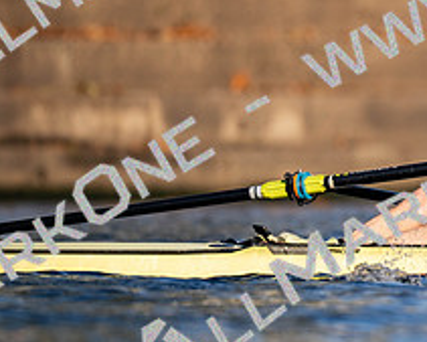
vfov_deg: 1.0
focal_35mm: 1551
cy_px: 94
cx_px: 552
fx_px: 19610
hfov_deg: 1.2
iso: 125
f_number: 4
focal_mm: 600
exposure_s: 1/2500
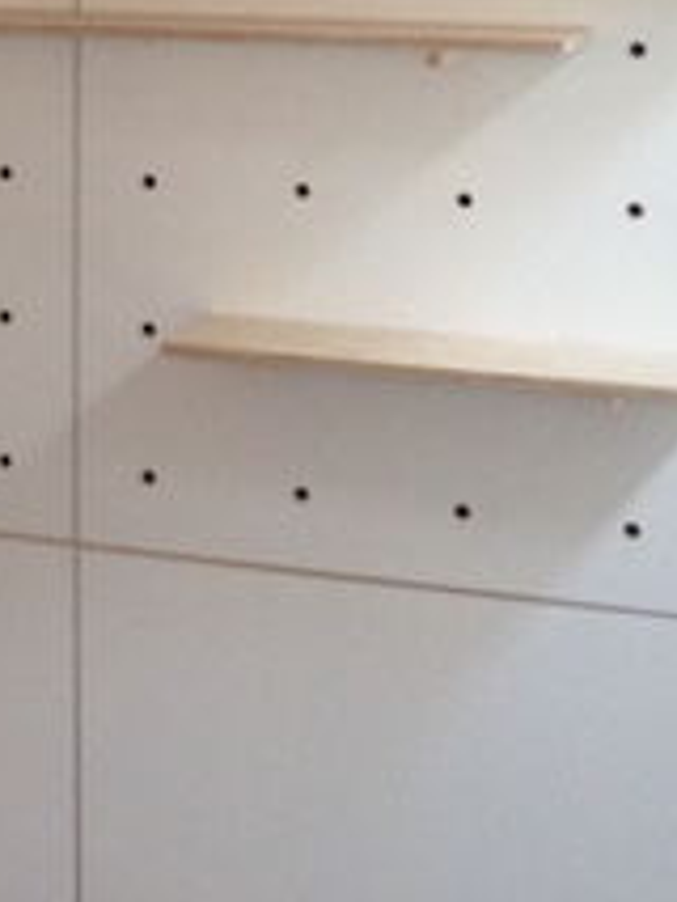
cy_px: -25
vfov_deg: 15.6
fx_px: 3230
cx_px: -499
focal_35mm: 124
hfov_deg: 11.2
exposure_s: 1/20
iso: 100
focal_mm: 4.12
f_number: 2.4
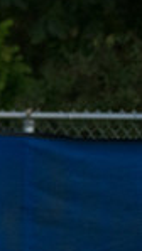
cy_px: 265
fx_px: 8747
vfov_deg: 1.6
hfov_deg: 0.9
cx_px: -347
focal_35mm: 1309
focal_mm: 320
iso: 3200
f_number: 5.6
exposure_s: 1/2000
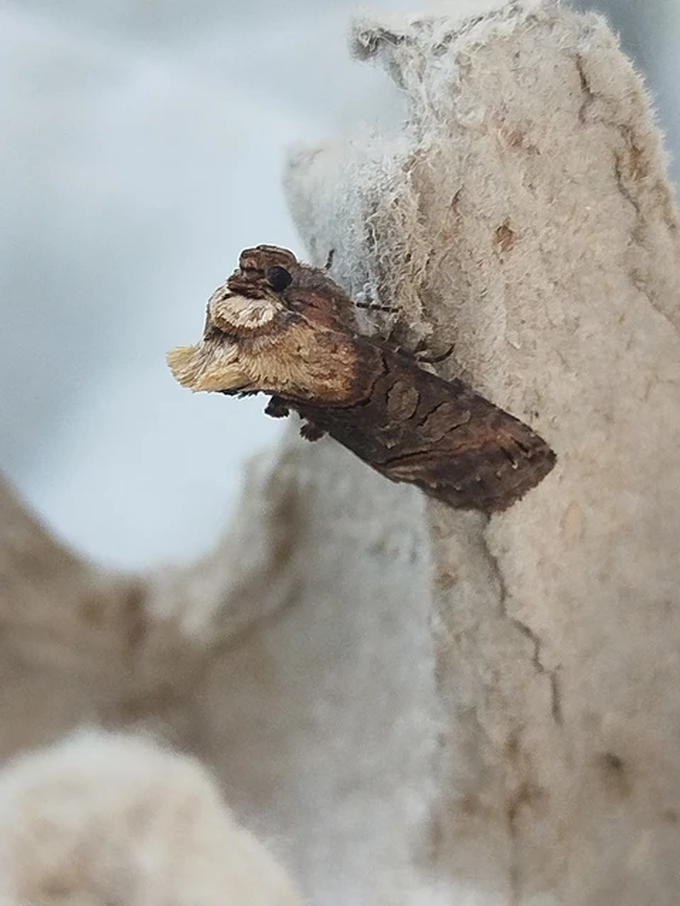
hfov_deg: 21.3
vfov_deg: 28.2
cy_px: 453
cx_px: 340
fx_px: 1807
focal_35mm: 69
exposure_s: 1/33
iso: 320
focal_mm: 5.31
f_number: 1.7
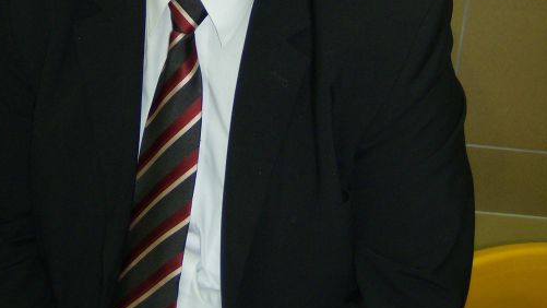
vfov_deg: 17.7
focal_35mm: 66
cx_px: 229
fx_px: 957
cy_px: -17
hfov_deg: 31.8
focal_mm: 6.4
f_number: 2.9
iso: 200
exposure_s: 1/66.6
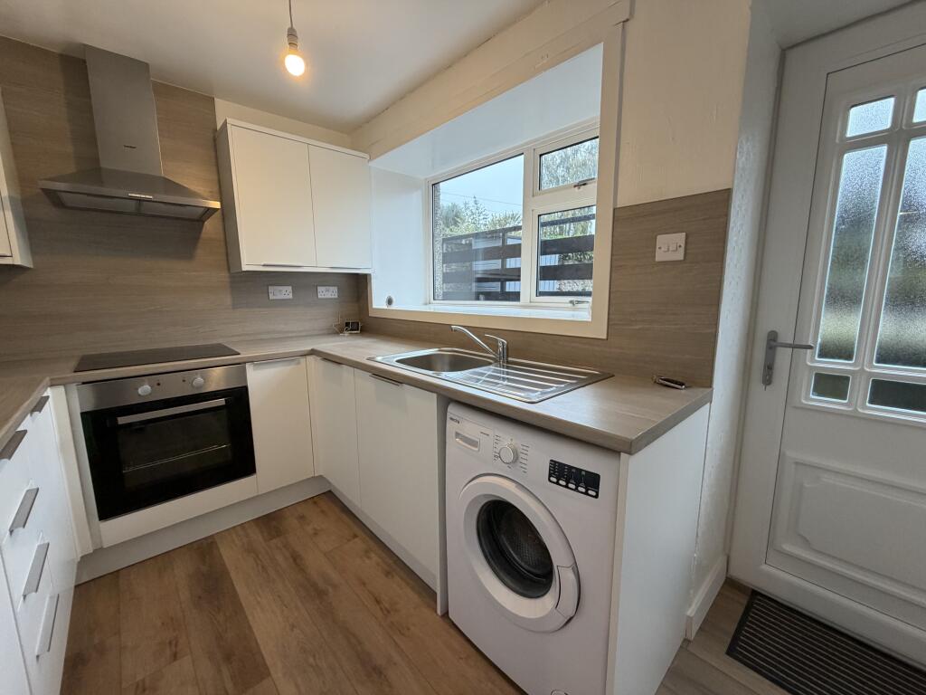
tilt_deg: -9.7
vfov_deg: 85.7
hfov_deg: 102.1
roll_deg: +0.4
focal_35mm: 14
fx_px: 375
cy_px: 348
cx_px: 463
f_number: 2.2
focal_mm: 2.22
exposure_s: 1/100
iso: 250
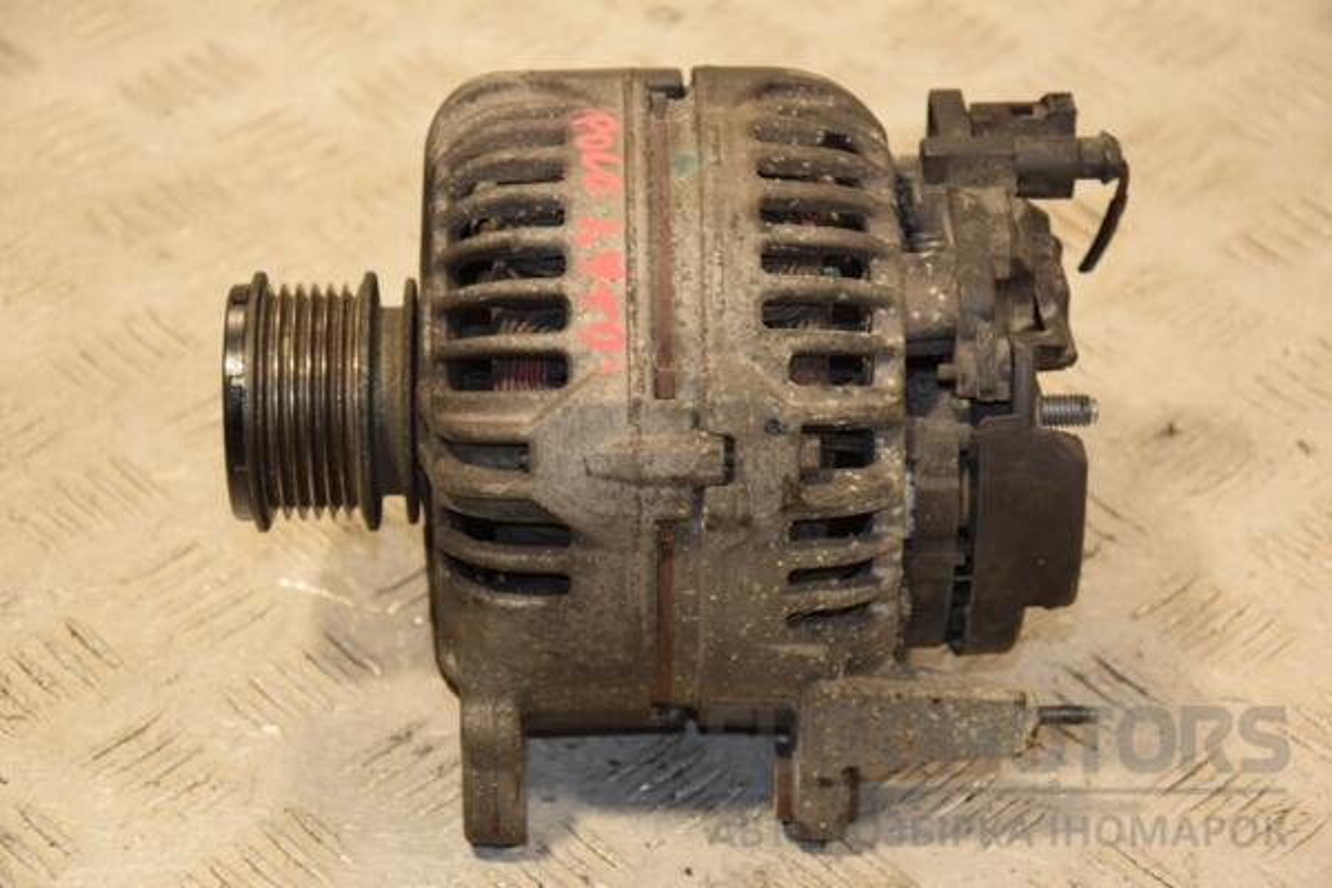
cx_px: 666
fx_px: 3663
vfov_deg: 13.8
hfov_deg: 20.6
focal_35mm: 99
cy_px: 444
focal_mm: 66
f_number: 5.3
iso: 800
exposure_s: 1/125
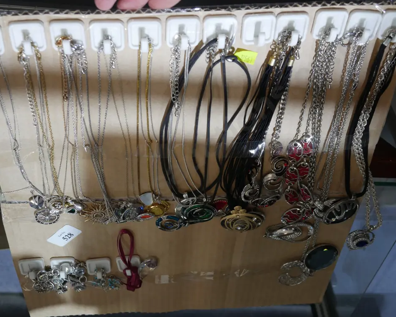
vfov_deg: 28.6
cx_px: 197
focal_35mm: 53
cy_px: 158
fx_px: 621
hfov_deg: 35.3
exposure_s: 1/60
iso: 500
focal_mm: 25
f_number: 5.3
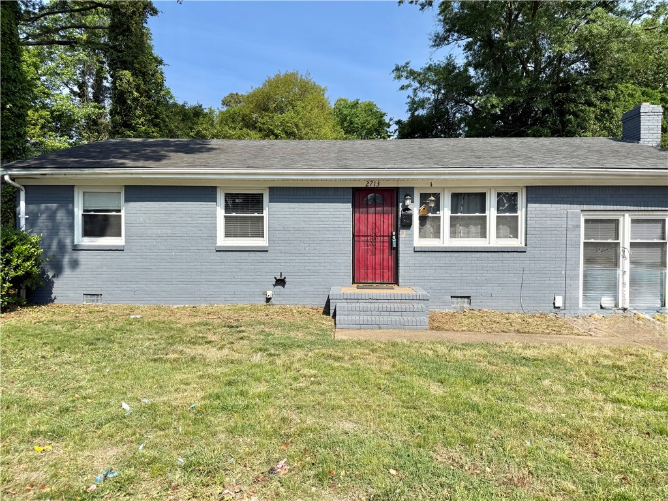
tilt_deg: -0.6
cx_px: 334
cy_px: 250
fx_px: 463
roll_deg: -0.1
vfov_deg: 56.8
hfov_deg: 71.6
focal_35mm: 24
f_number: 1.78
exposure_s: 1/3759
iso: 80
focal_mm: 6.76
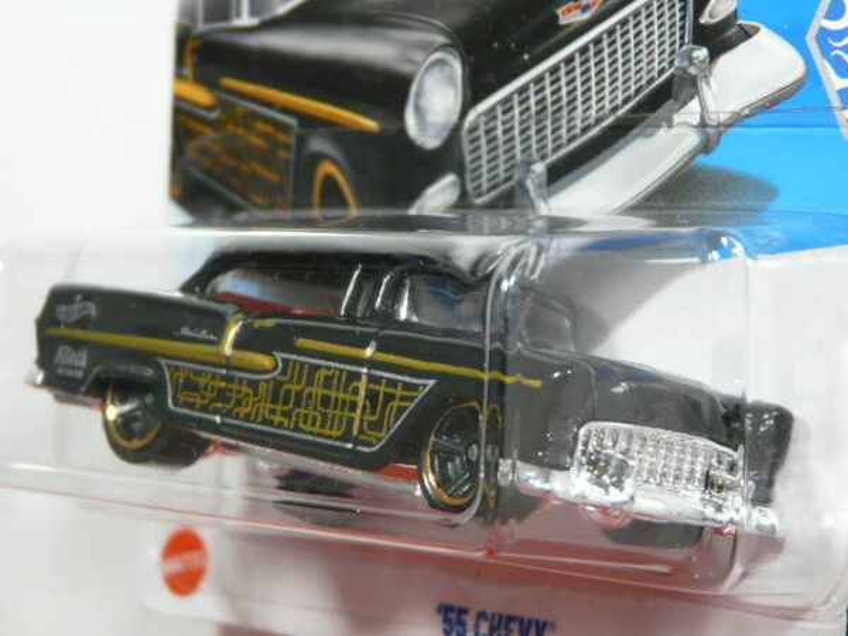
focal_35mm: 113
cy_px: 318
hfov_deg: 17.4
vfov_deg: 13.1
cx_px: 424
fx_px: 2768
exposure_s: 1/50
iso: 160
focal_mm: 11.7
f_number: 3.2
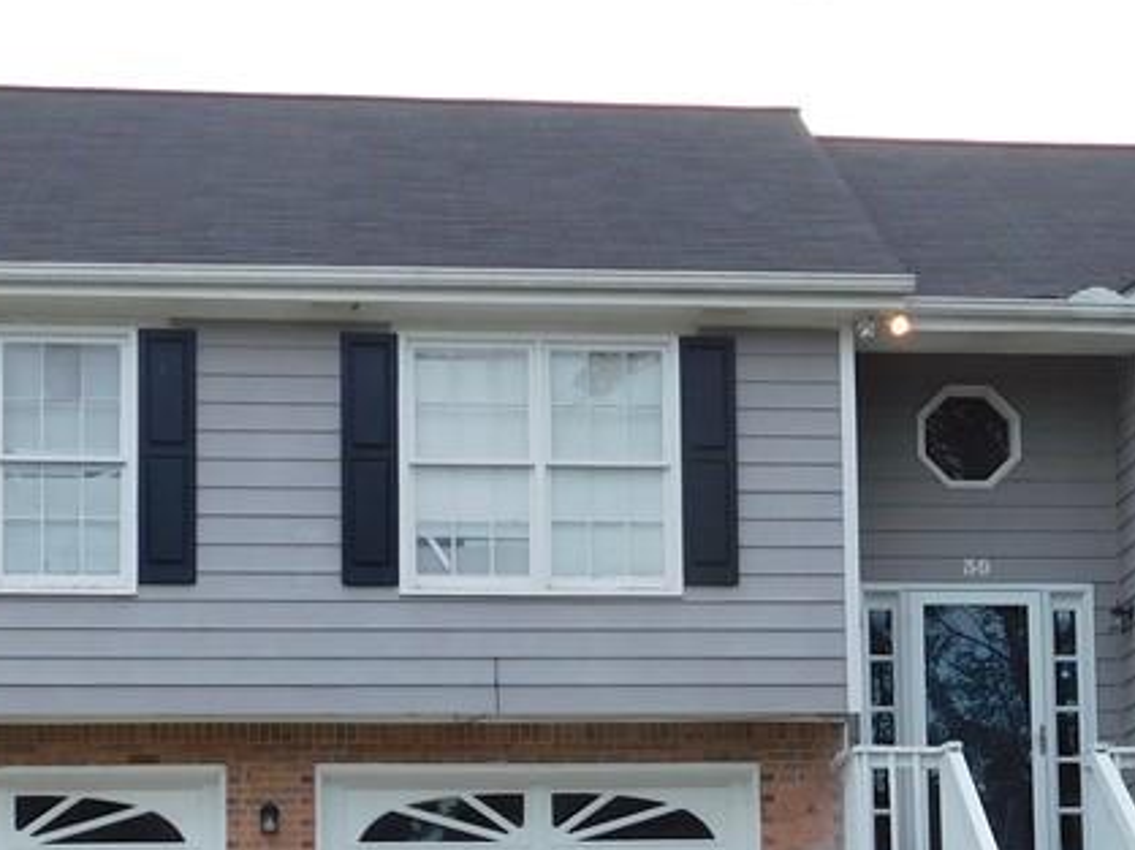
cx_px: 877
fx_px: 3211
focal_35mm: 98
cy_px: 831
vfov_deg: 14.8
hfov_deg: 19.9
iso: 125
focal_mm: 7.1
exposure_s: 1/100
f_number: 3.6
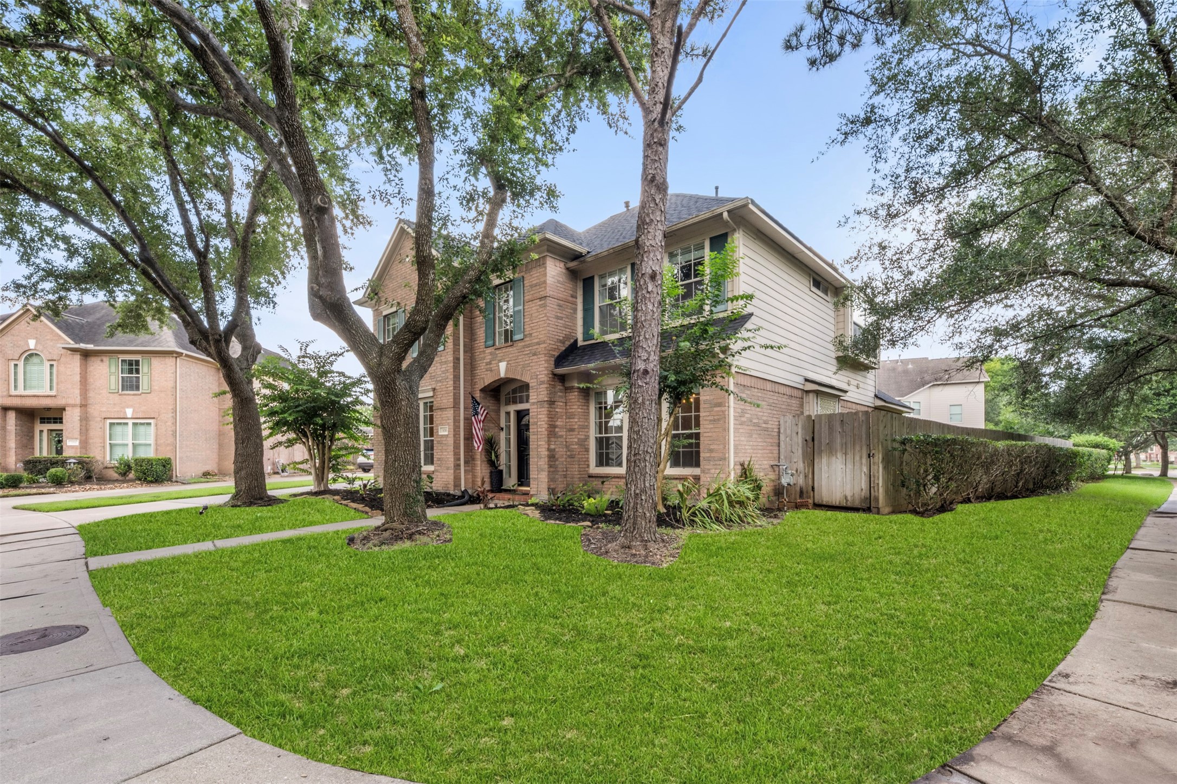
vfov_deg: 77.3
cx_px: 588
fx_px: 490
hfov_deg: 100.4
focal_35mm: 15
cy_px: 392
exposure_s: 1/5
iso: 800
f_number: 9
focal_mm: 15
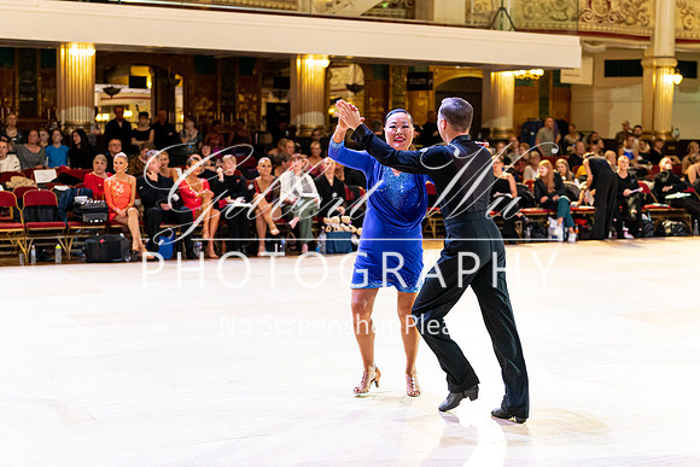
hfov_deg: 36.7
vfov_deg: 24.9
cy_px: 209
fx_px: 1056
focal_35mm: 54
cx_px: 370
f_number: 2.2
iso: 4000
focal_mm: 46
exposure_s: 1/500
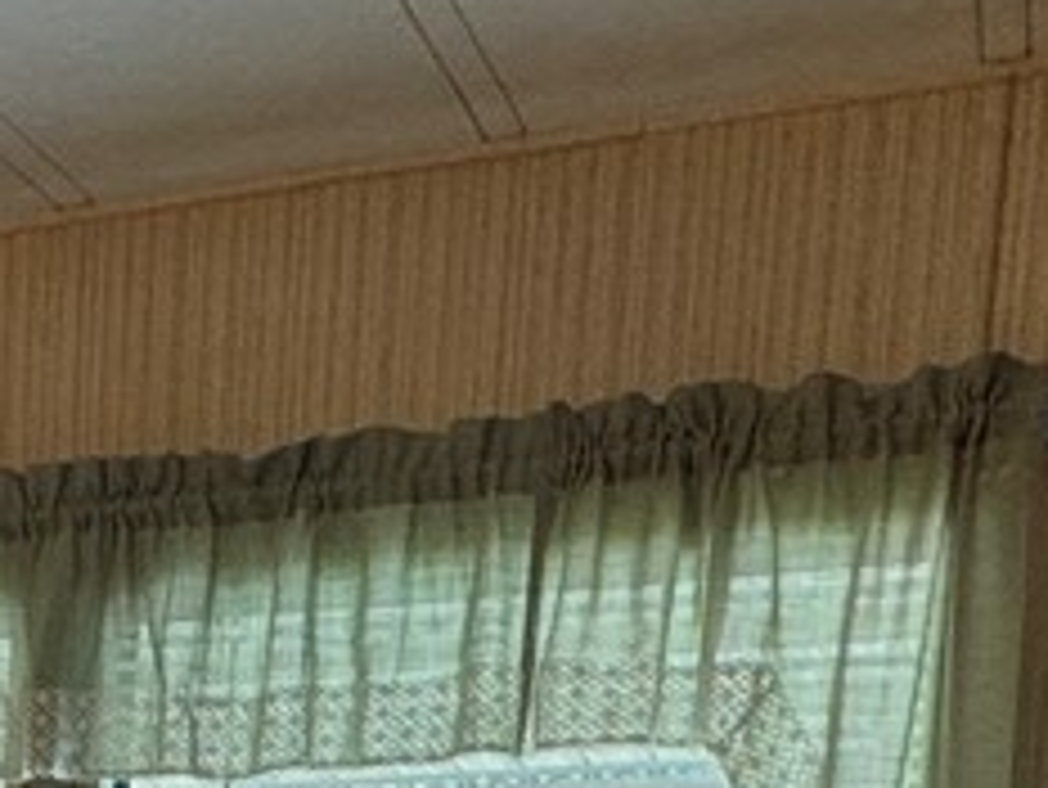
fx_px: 2908
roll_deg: -0.4
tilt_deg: -9.9
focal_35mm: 96
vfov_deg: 13.3
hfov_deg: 17.2
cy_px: 1571
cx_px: -760
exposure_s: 1/120
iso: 100
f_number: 2.2
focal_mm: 2.22
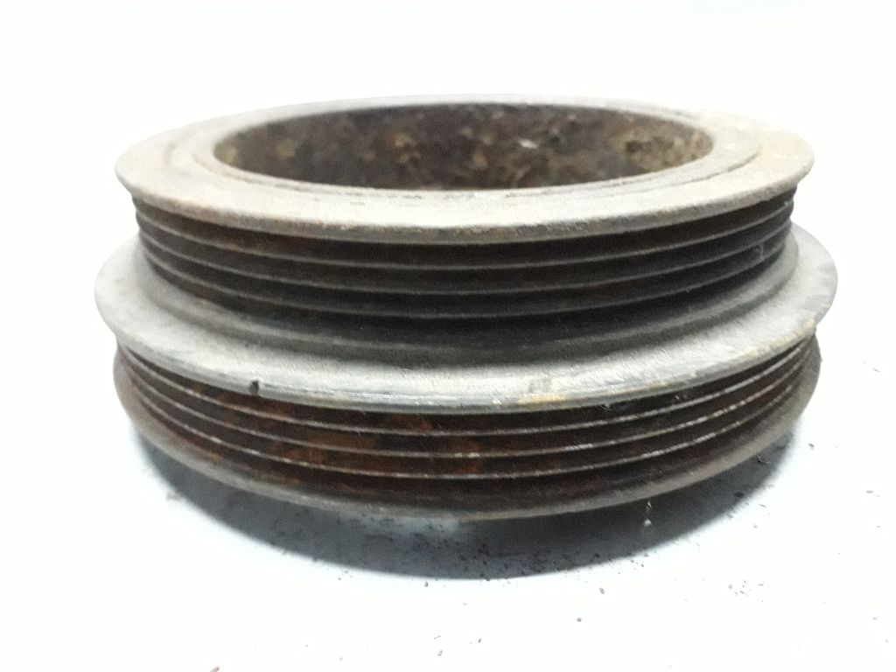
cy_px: 336
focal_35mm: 27
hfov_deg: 65.3
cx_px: 448
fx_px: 699
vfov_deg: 51.4
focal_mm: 3.6
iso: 800
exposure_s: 1/17
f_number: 1.9
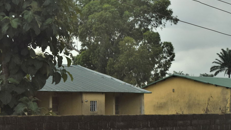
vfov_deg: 11.4
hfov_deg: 20.2
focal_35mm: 105
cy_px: 129
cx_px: 64
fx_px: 644
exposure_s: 1/200
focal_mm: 31
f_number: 8
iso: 250
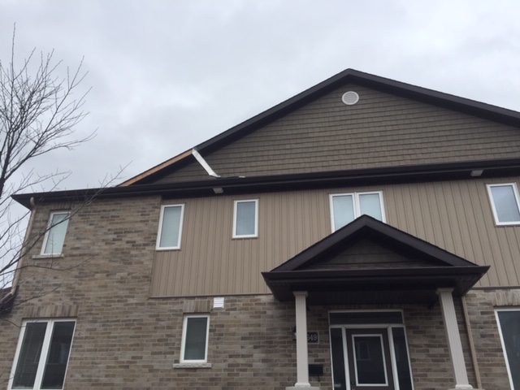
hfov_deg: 61.7
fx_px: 436
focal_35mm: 29
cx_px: 260
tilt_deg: +27.5
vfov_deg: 48.2
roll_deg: -2.4
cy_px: 195
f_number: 2.2
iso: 32
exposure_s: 1/648
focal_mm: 4.15
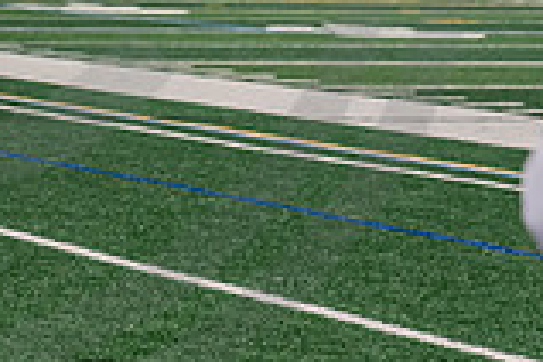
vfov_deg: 5.3
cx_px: -120
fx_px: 3861
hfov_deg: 8.0
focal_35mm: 256
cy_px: -135
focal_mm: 70
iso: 2500
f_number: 4
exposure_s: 1/160
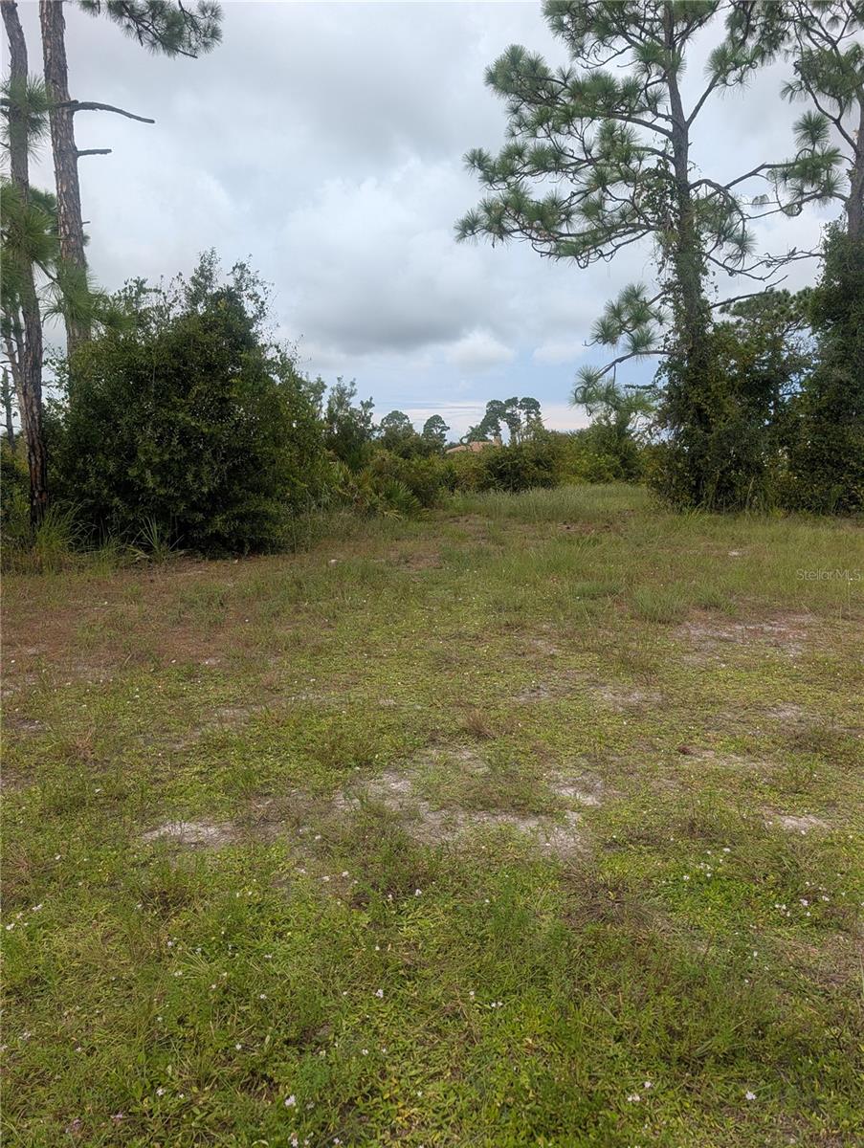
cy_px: 574
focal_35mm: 24
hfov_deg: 56.9
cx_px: 432
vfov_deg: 71.5
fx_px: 797
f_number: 1.68
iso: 24
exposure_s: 1/1127
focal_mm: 6.9
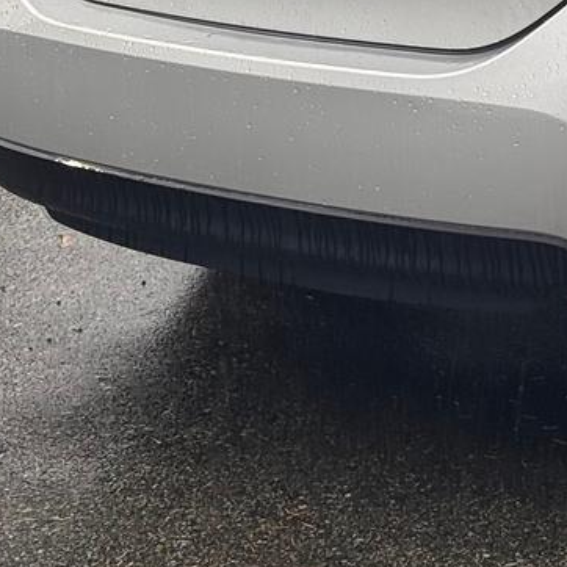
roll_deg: +1.8
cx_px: 810
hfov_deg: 11.3
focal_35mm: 150
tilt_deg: -7.1
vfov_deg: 11.4
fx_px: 2780
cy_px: -141
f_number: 1.78
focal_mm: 6.76
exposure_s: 1/176
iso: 64
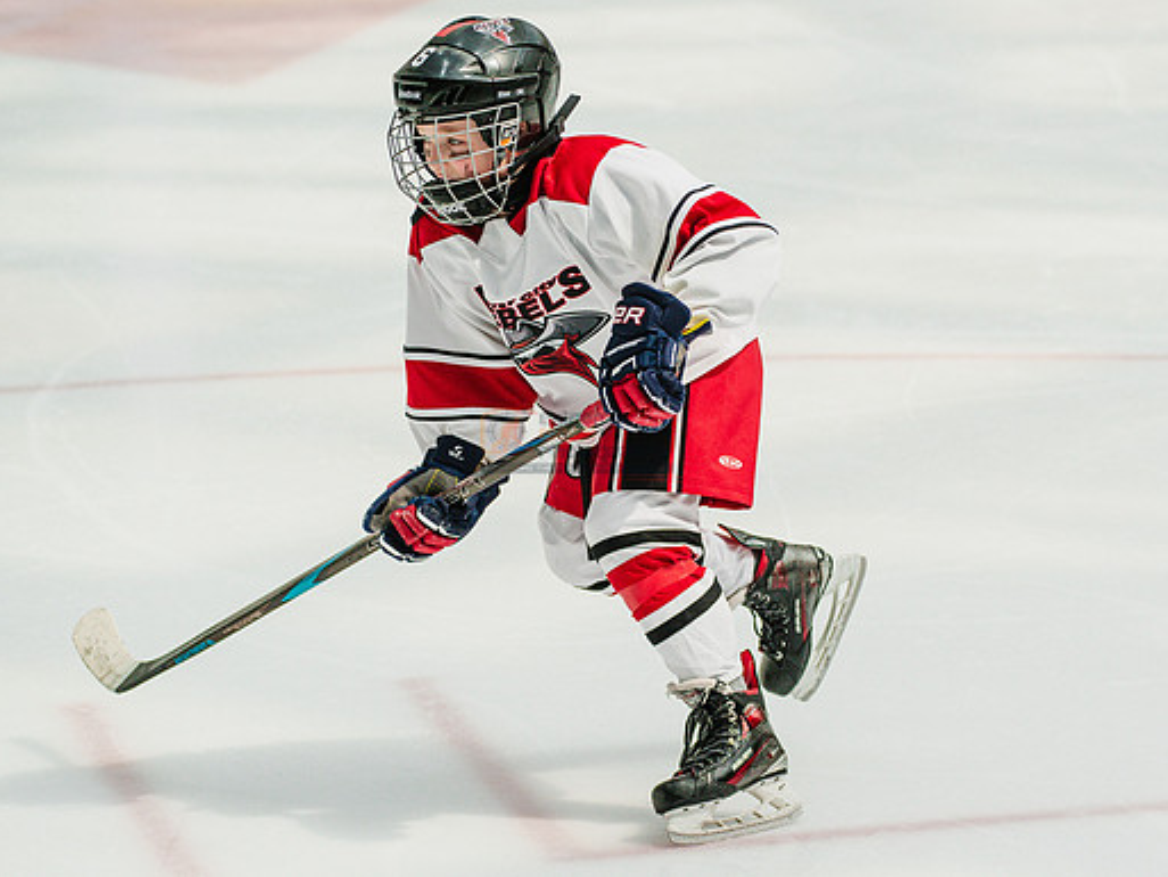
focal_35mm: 207
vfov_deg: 7.2
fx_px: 6986
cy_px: 483
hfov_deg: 9.5
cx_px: 814
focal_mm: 140
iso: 1600
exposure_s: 1/2000
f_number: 4
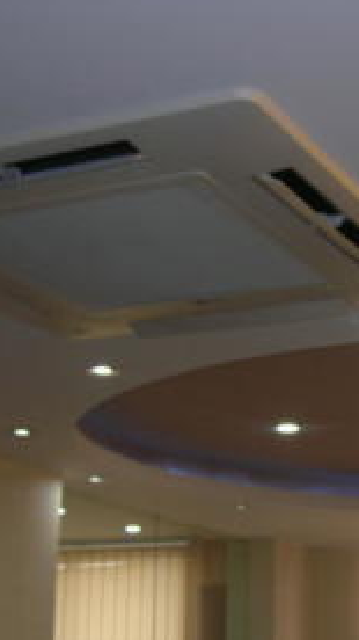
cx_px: 424
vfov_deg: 29.7
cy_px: 383
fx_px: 1203
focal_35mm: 71
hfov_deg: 16.3
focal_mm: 6
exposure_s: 1/34.6
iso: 50
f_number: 2.7
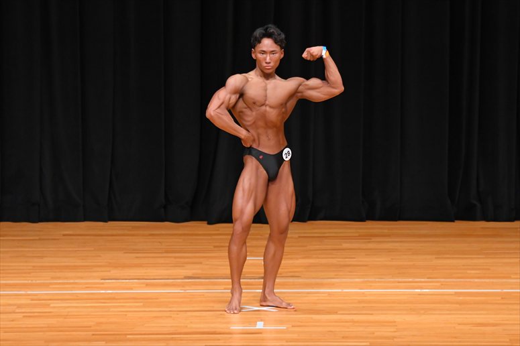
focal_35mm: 255
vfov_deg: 5.4
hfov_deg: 8.1
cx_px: 260
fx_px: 3682
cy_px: 173
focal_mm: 170
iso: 4000
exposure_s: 1/400
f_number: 5.6
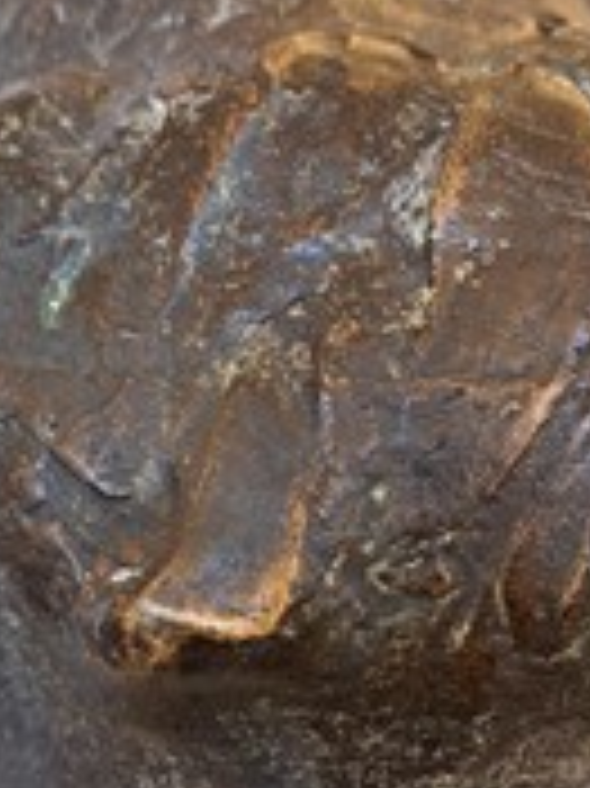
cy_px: 630
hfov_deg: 26.5
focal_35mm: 55
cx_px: 315
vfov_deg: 33.9
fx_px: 1251
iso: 250
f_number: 1.8
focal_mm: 5.23
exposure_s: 1/50
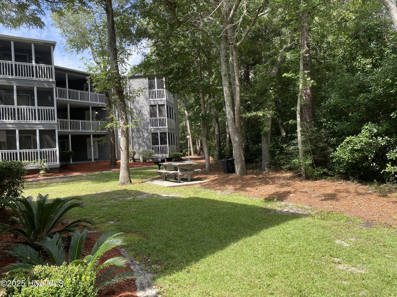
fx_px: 298
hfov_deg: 67.3
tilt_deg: -1.8
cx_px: 198
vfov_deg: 53.1
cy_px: 148
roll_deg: +2.7
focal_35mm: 26
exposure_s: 1/576
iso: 32
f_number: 1.8
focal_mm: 4.25
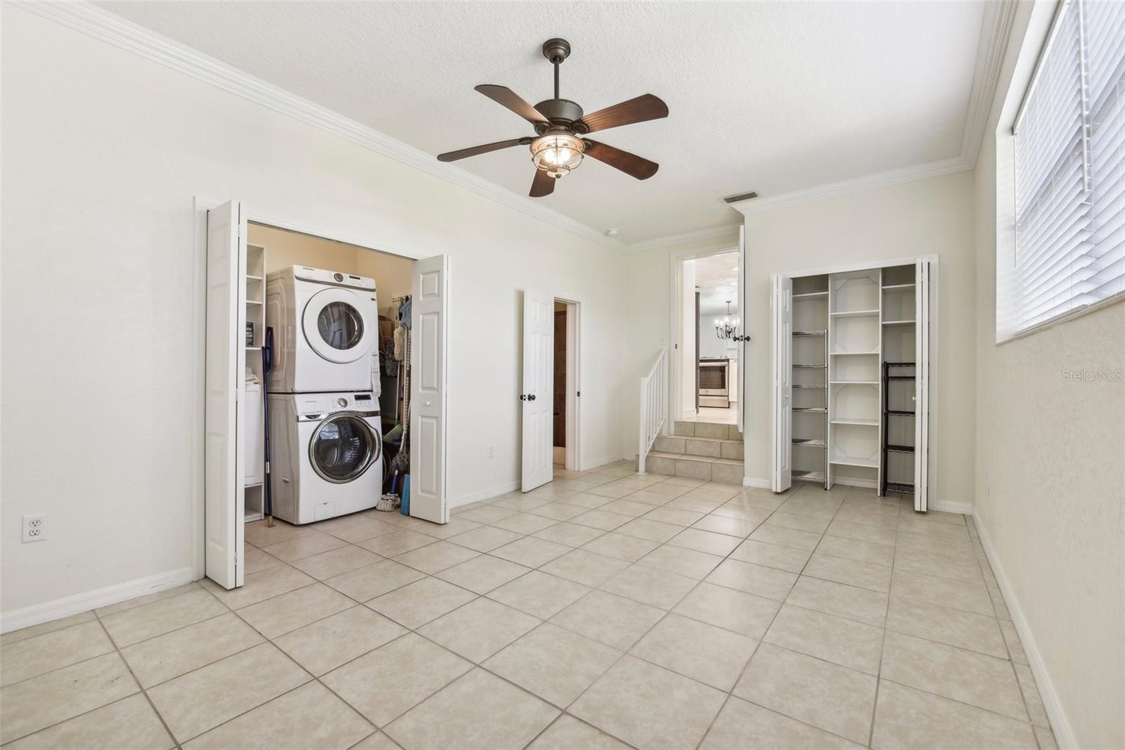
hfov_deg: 100.4
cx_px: 562
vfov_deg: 77.3
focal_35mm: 15
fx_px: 469
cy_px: 375
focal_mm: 15
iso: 400
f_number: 9
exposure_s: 1/13
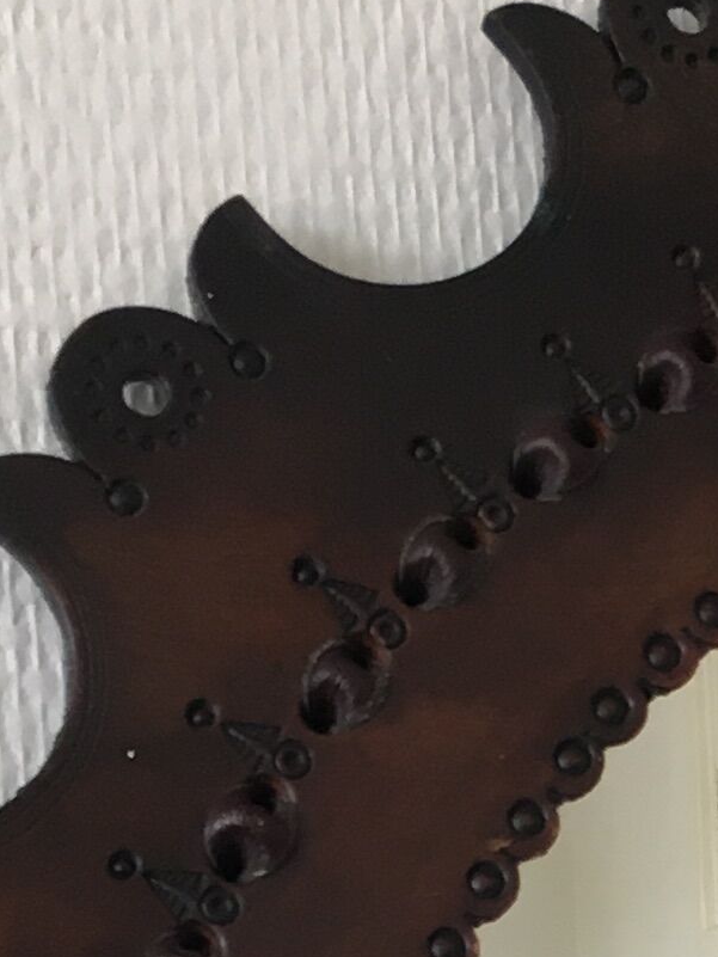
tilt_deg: -0.3
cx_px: 1269
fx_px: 4037
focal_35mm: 146
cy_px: 1404
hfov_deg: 9.7
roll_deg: +3.5
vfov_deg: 12.9
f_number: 2.2
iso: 25
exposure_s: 1/33
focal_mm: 4.15
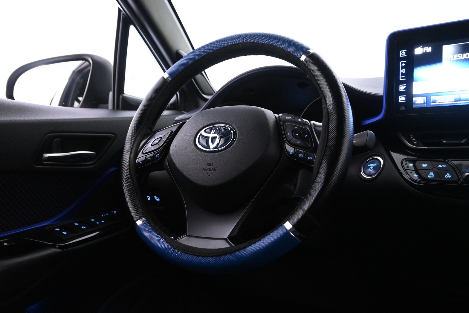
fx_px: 424
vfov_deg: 40.5
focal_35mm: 33
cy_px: 157
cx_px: 232
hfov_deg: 57.9
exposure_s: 1/30
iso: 3200
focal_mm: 21
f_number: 4
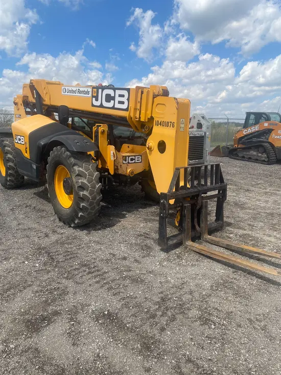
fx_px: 281
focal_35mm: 26
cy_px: 188
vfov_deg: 67.3
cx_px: 140
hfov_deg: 53.1
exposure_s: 1/3610
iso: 32
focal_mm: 4.2
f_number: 1.6
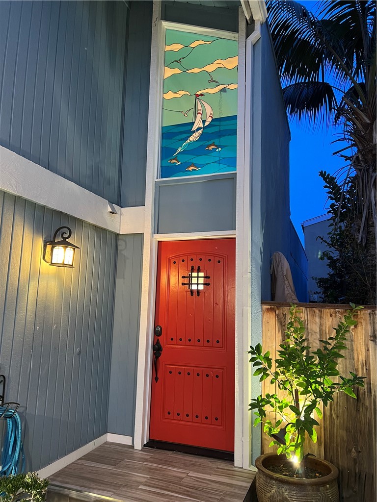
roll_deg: -0.8
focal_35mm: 26
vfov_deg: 67.3
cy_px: 251
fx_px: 378
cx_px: 188
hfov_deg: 53.1
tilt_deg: +9.8
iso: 400
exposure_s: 1/40
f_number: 1.5
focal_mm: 5.7
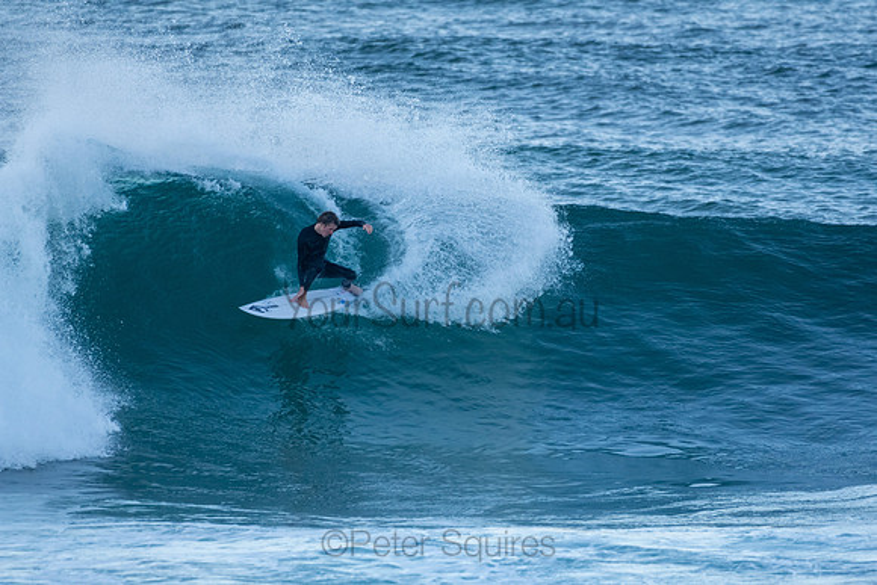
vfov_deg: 1.8
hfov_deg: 2.7
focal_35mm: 750
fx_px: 18274
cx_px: 438
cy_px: 292
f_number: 5.6
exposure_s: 1/1600
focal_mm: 500
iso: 1800
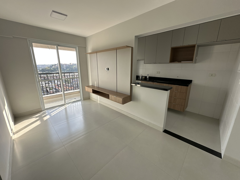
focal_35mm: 14
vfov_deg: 85.7
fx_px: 97
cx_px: 120
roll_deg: -0.7
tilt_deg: -13.6
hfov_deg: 102.1
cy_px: 90
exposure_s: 1/208
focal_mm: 2.22
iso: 40
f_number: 2.2
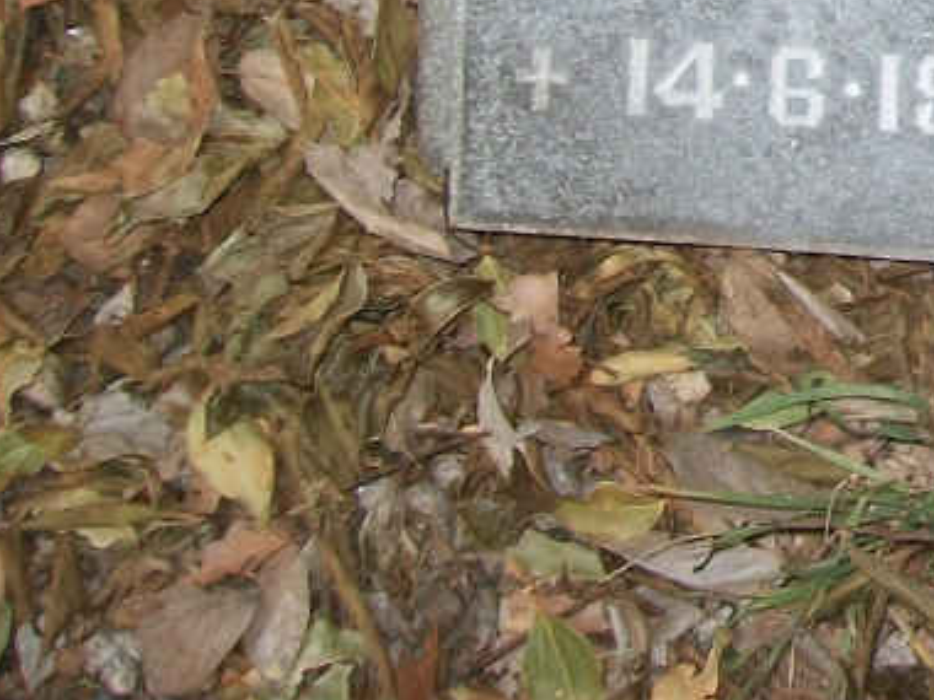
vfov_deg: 14.7
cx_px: 1131
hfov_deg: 19.2
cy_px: -227
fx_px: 2590
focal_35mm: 96
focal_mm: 6
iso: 80
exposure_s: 1/640
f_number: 2.7
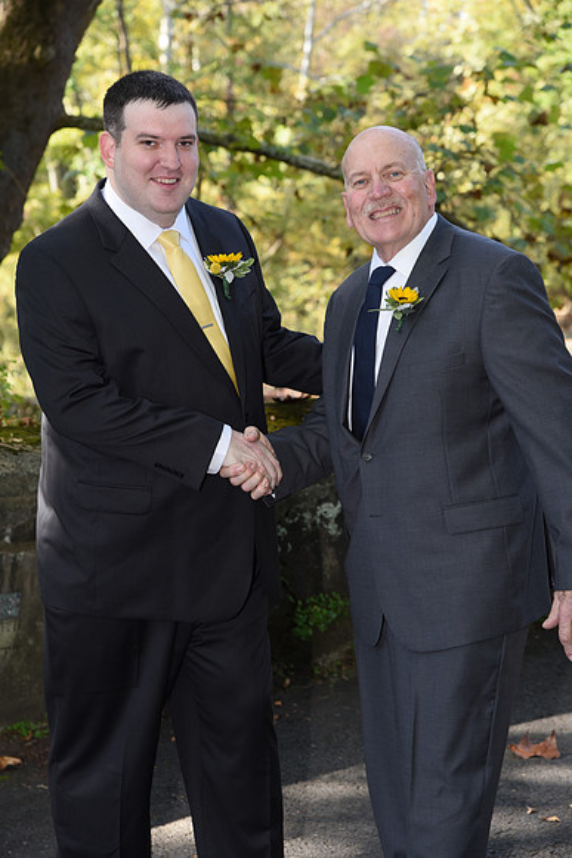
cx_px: 286
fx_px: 2191
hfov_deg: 14.9
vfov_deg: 22.1
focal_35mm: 92
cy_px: 429
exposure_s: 1/200
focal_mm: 92
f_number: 5.6
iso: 640
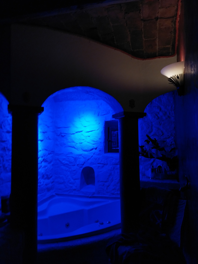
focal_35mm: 27
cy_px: 132
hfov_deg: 51.4
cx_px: 99
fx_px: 206
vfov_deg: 65.3
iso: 160
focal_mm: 4.71
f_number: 1.79
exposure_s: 1/14
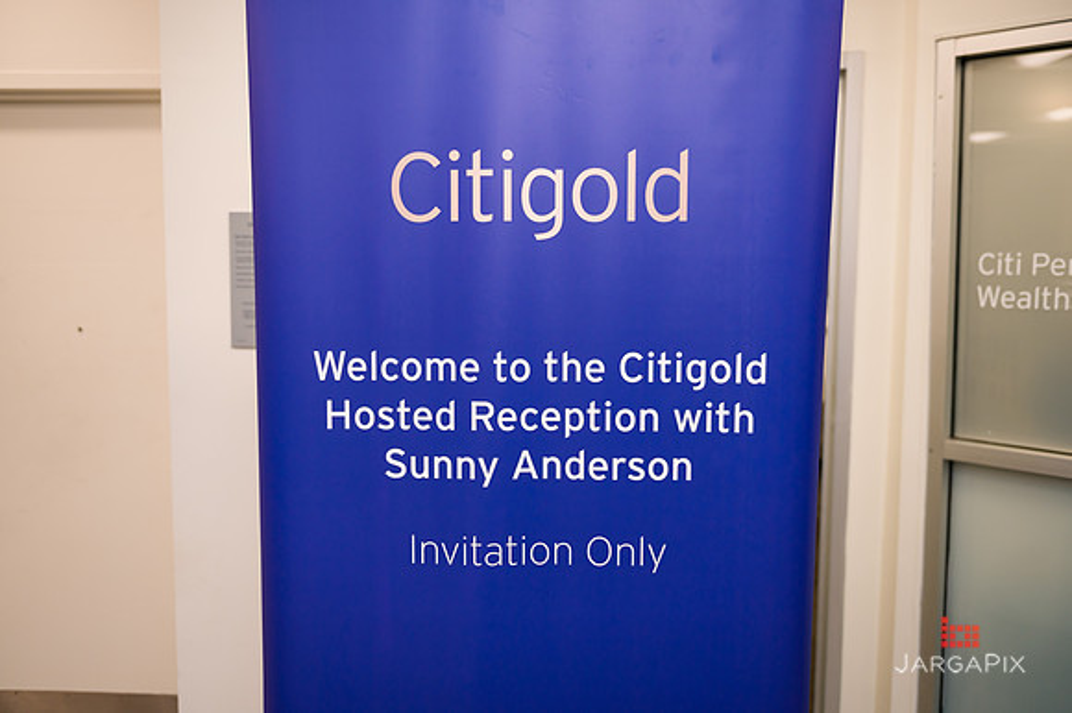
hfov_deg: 58.7
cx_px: 536
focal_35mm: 32
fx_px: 952
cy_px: 356
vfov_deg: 41.1
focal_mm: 32
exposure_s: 1/200
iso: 400
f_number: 3.2
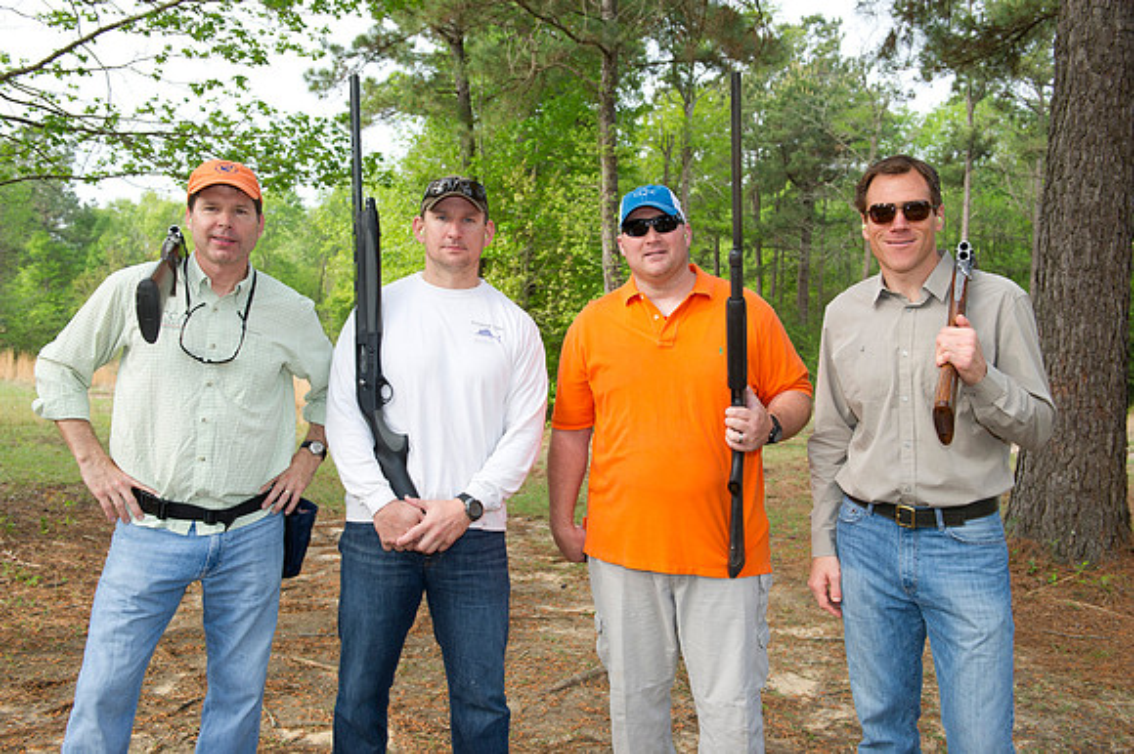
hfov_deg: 55.8
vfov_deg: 38.8
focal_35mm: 34
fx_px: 1070
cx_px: 567
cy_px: 377
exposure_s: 1/250
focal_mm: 34
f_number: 5.6
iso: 320
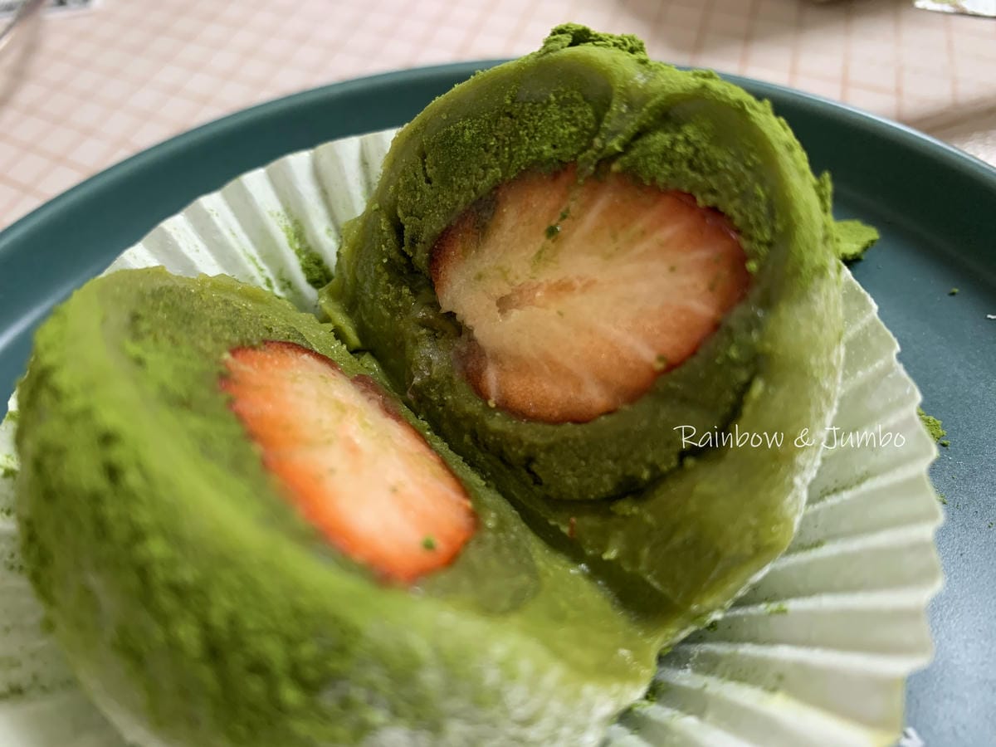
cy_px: 374
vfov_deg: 53.1
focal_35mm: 26
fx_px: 748
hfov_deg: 67.3
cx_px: 498
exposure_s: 1/60
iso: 250
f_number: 1.8
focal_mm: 4.25
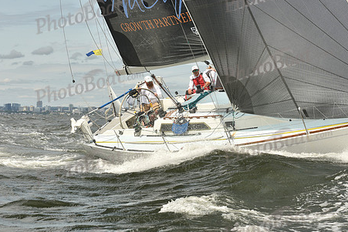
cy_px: 114
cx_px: 184
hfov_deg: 22.6
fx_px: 870
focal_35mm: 90
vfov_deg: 15.2
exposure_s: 1/800
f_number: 10
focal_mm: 70
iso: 250
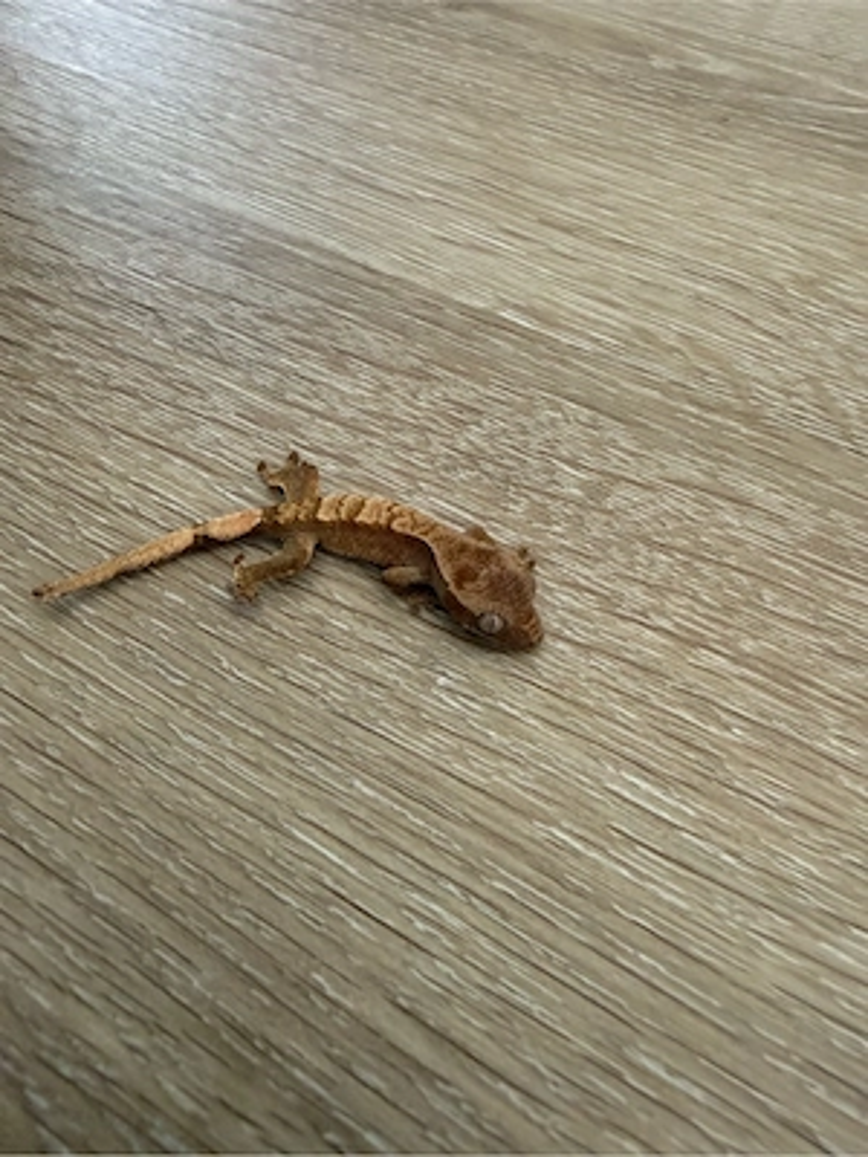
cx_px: 434
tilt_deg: -54.0
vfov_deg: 71.6
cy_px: 578
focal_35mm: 24
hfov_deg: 56.8
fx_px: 802
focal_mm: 2.22
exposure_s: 1/99
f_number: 2.2
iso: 320
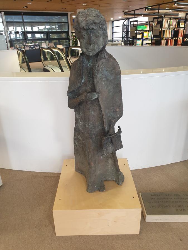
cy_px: 125
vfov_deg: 67.3
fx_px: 188
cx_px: 94
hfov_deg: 53.1
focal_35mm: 26
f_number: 2.4
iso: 200
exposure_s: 1/50
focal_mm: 4.3
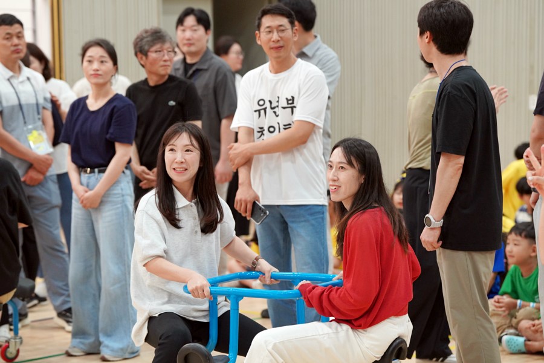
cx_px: 272
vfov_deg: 11.8
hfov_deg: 17.6
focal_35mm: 116
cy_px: 182
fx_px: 1753
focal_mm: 116
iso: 2500
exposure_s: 1/160
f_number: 4
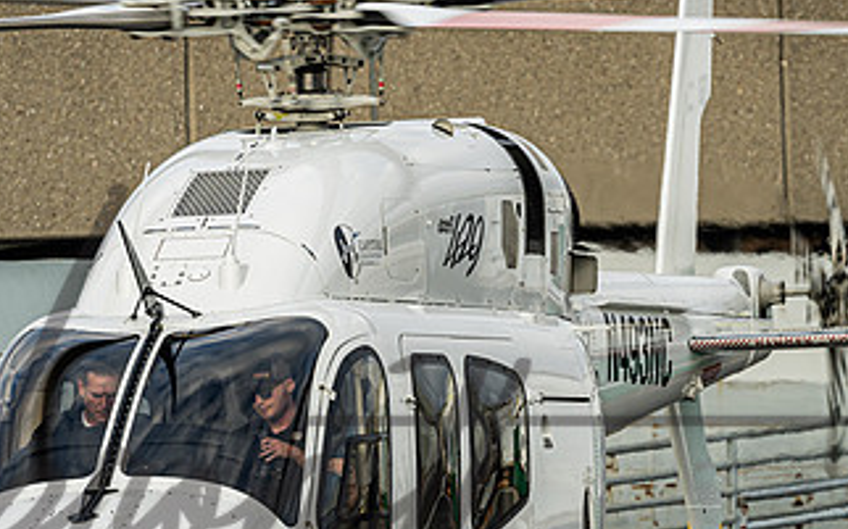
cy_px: 408
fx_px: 19175
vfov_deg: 1.6
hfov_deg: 2.5
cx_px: 334
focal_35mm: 830
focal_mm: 330
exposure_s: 1/250
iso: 125
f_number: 7.1
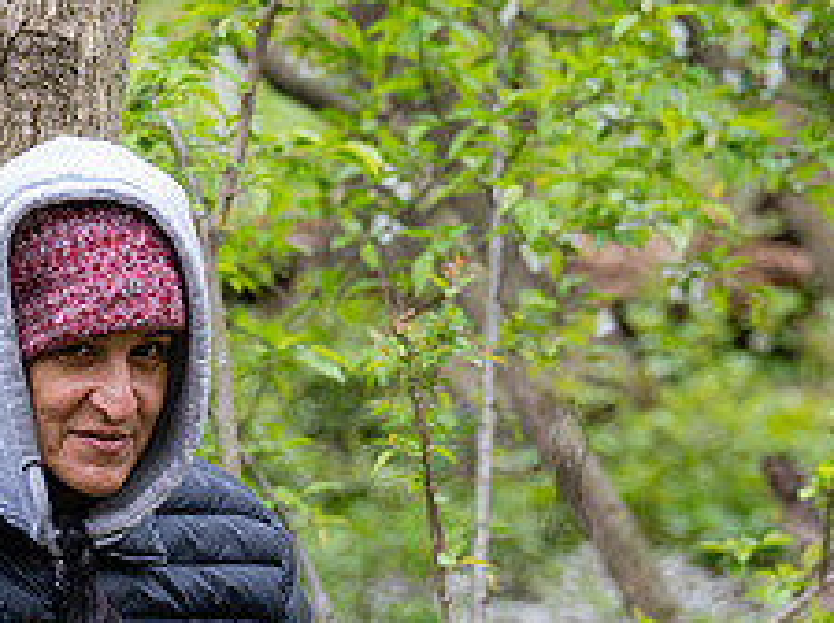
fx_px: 5821
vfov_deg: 6.1
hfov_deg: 8.2
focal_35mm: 242
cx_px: 85
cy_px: 635
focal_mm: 82
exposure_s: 1/200
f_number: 3.5
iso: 1000
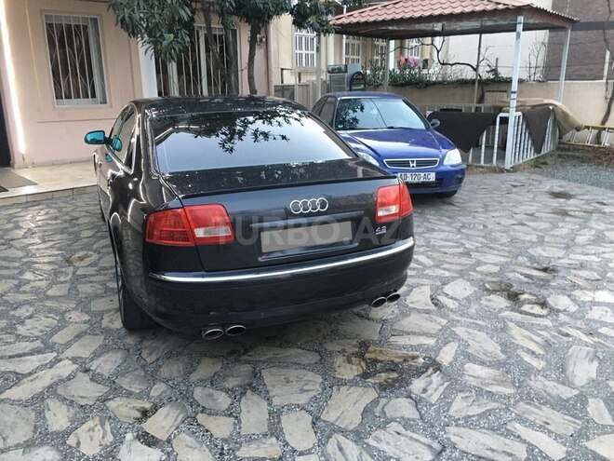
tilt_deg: -14.2
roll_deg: -0.1
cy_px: 230
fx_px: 514
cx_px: 307
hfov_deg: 61.7
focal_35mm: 29
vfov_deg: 48.2
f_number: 2.2
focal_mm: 4.15
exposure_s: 1/33
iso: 200
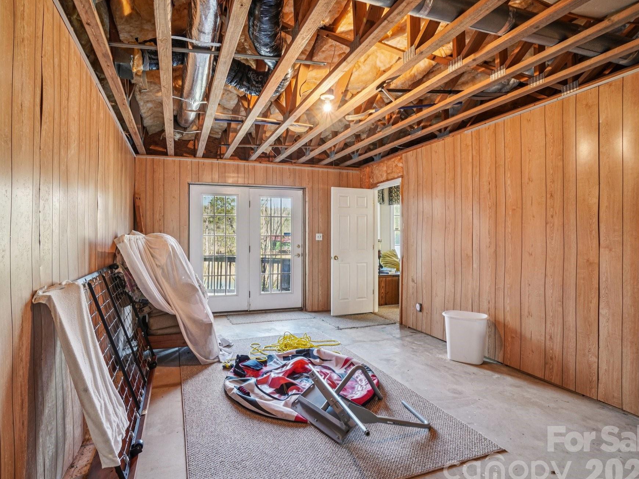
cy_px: 247
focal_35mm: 17
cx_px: 288
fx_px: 314
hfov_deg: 90.7
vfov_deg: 74.7
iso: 400
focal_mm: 10
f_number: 8
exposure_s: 1/8
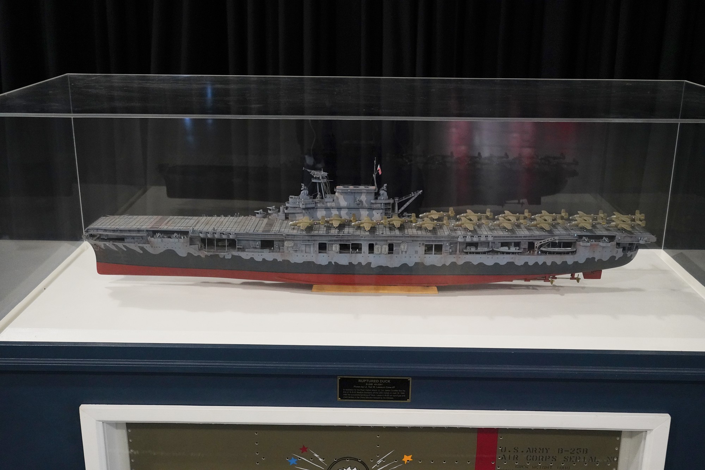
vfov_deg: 33.4
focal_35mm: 40
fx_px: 783
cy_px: 235
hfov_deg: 48.5
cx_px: 352
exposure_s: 1/80
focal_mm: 40
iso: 6400
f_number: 5
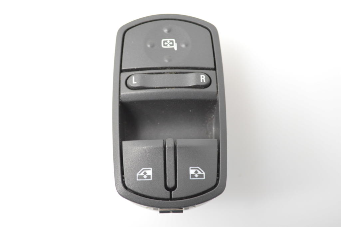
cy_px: 114
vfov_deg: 22.6
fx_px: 568
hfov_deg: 33.4
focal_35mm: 60
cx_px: 170
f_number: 5.3
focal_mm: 40
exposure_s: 1/100
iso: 2000
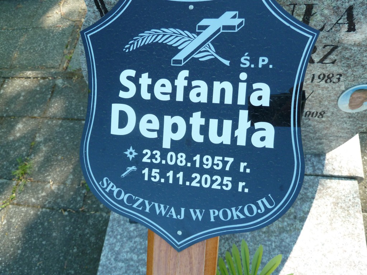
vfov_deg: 48.2
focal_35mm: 29
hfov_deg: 61.7
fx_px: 307
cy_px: 138
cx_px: 184
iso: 160
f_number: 3.4
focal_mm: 4.7
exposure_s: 1/160
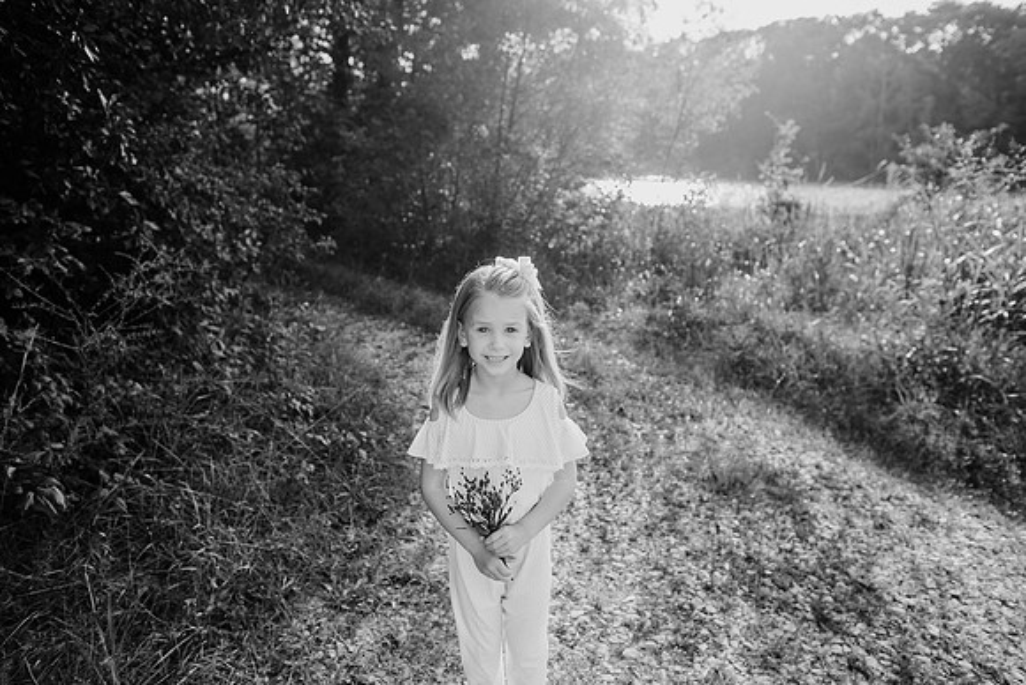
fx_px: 684
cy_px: 342
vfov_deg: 53.2
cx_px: 513
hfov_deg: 73.7
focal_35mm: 24
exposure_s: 1/640
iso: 200
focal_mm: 24
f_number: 3.5
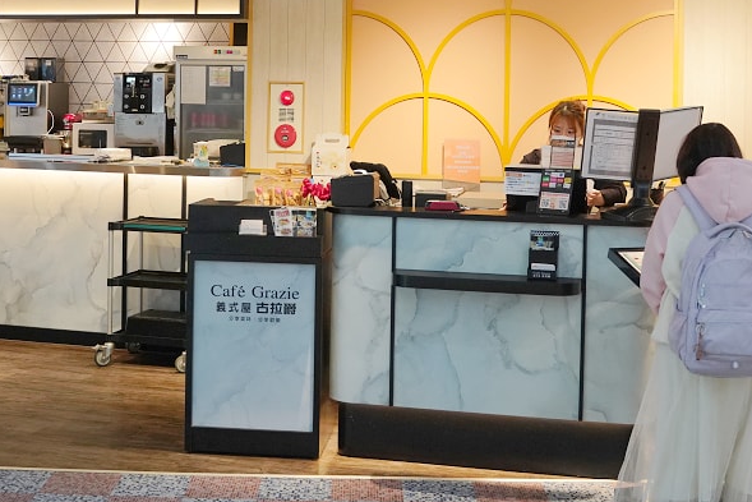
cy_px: 64
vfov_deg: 23.3
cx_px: 373
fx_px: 1191
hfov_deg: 35.0
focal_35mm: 57
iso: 1600
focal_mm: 28
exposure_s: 1/160
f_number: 3.2
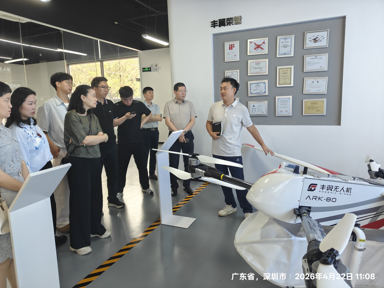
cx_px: 192
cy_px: 144
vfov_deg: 56.8
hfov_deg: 71.6
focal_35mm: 24
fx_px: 266
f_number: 1.8
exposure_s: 1/71
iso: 64
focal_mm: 5.59
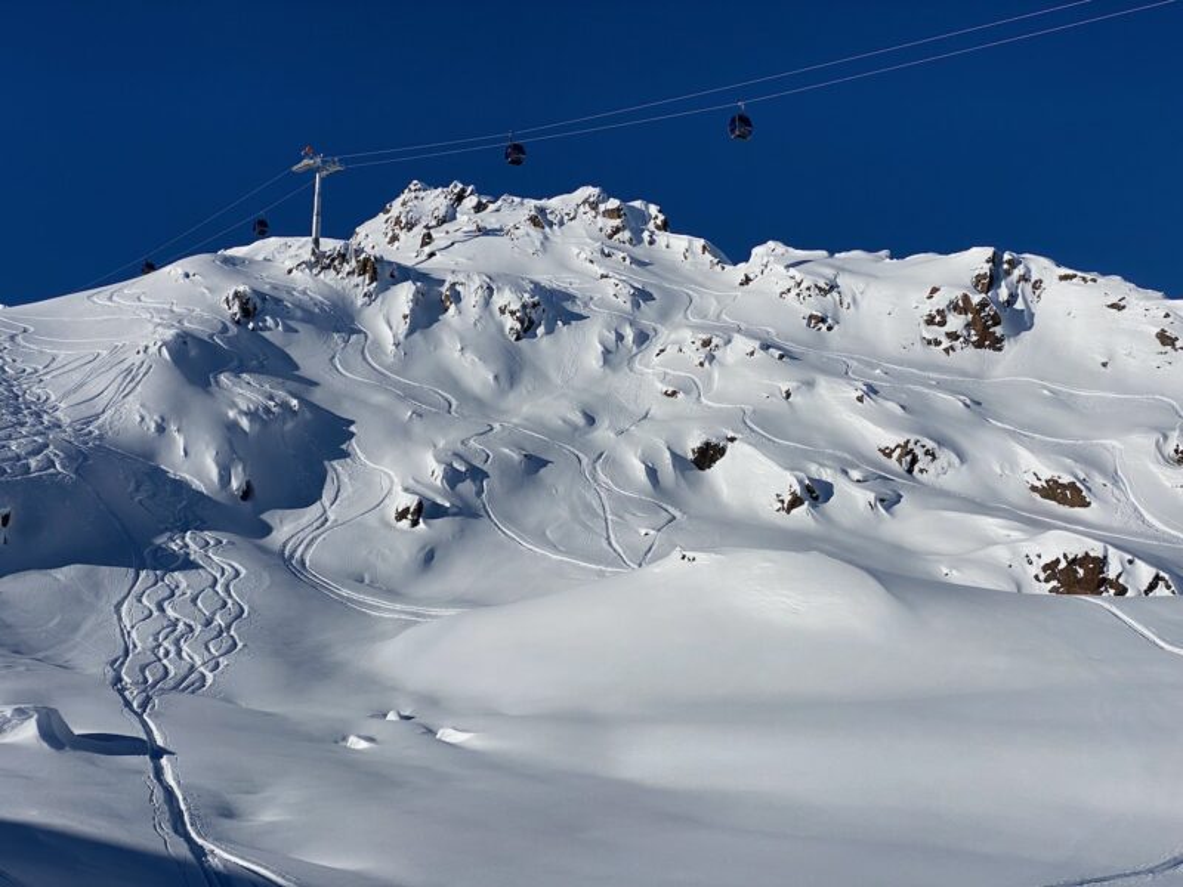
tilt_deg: +14.4
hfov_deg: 36.8
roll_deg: +3.6
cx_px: 592
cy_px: 444
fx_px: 1777
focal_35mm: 52
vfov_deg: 28.0
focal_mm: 6
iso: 25
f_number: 2
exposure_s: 1/5988
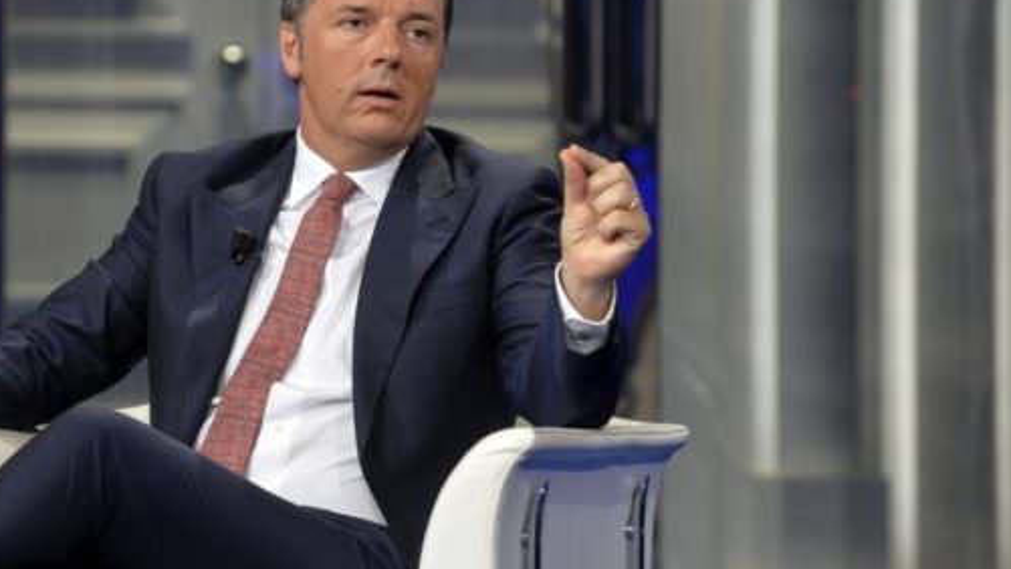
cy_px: 215
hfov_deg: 7.9
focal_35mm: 272
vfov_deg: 4.5
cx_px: 416
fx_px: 7293
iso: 2500
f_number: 5
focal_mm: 200
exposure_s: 1/320
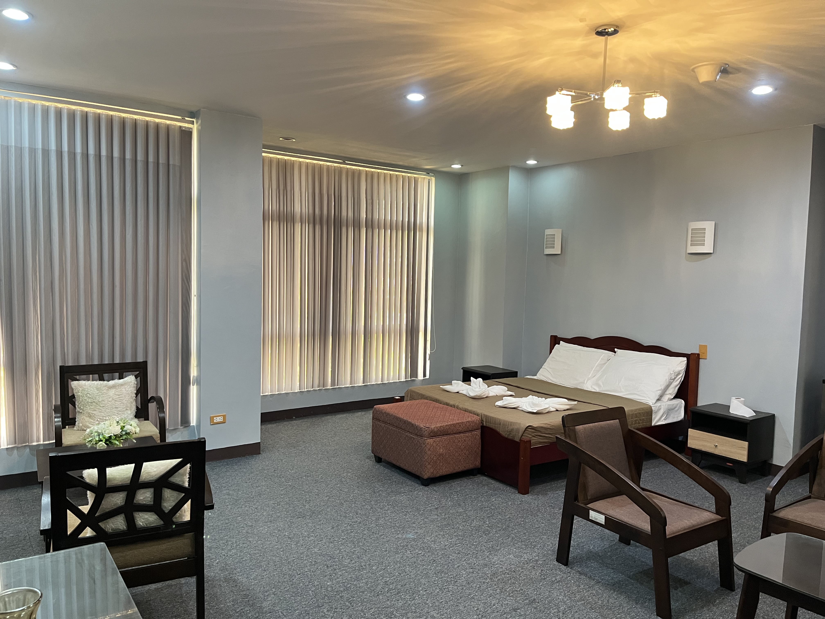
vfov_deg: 53.1
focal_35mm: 26
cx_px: 412
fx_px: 620
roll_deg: -0.9
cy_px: 310
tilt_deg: -4.0
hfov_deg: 67.3
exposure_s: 1/60
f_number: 1.6
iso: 320
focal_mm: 5.1
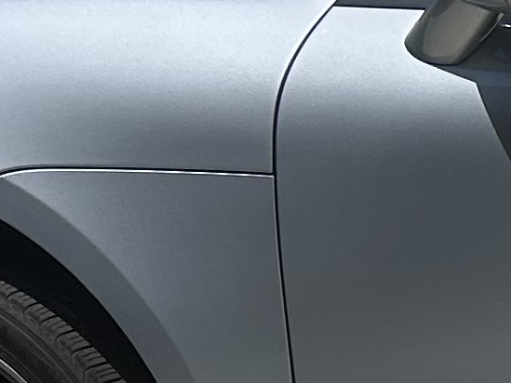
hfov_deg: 9.4
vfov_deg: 7.6
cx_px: 1168
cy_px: 636
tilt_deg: -18.7
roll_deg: +2.2
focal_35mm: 191
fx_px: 2820
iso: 50
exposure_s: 1/7463
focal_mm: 5.7
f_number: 1.5
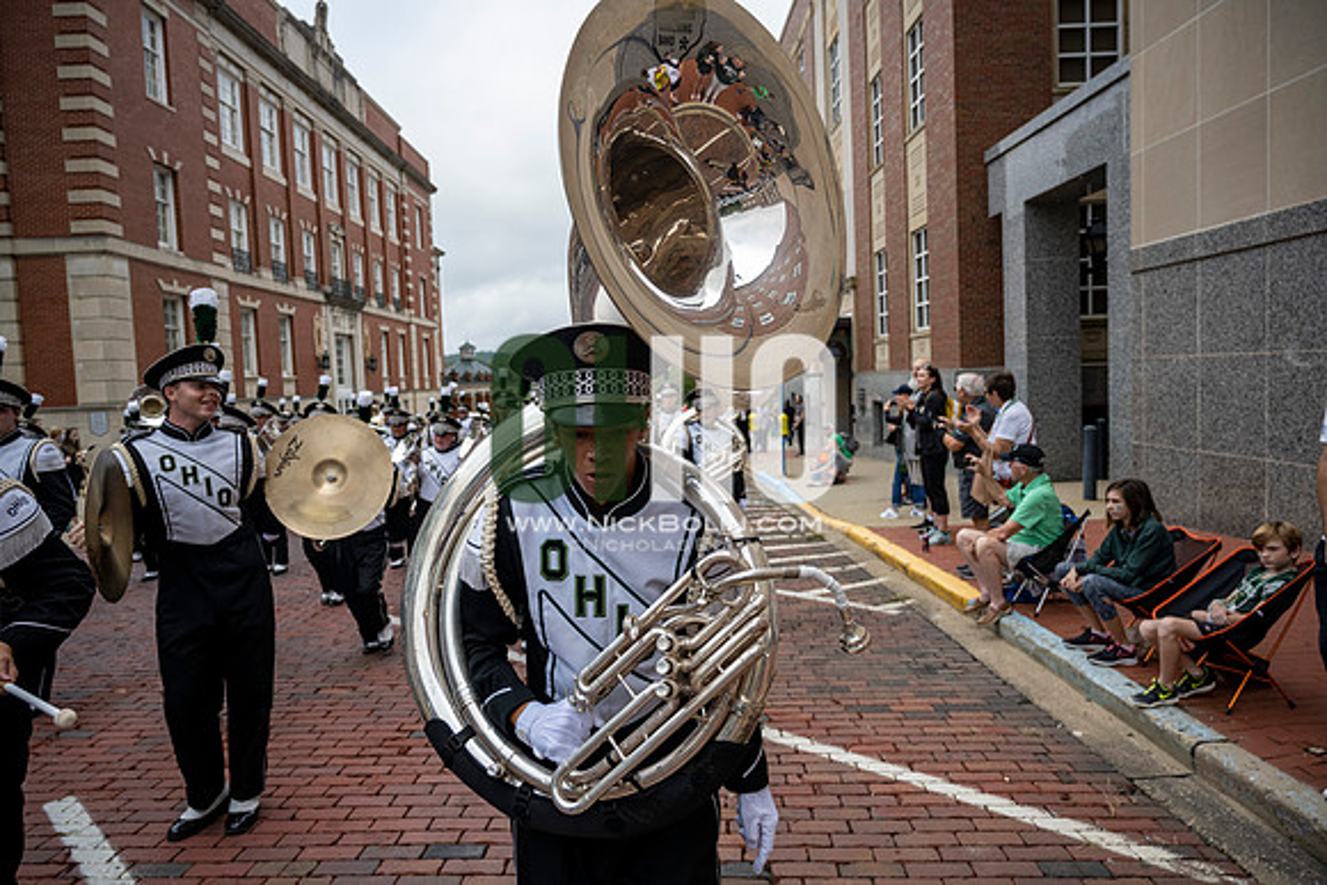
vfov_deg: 53.2
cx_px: 664
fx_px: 885
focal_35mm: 24
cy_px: 442
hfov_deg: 73.7
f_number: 4
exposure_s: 1/1600
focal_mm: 24
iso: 500
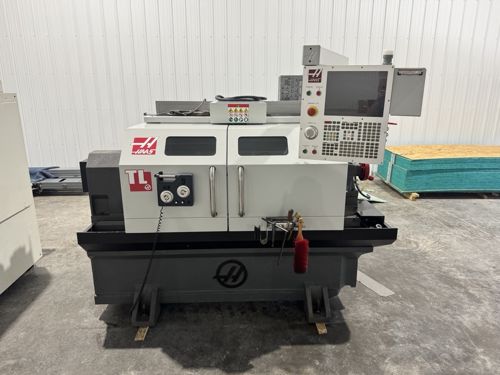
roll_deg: -0.6
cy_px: 188
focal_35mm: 24
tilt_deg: -16.4
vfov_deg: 56.8
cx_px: 250
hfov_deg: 71.6
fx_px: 347
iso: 200
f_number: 1.78
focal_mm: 6.76
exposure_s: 1/120
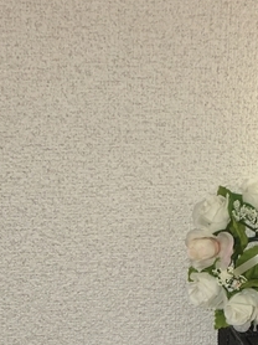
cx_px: 135
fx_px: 1065
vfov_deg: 17.8
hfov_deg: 13.8
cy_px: 379
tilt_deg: -24.8
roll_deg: -0.9
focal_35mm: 107
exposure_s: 1/22
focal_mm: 4.15
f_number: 2.2
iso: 25
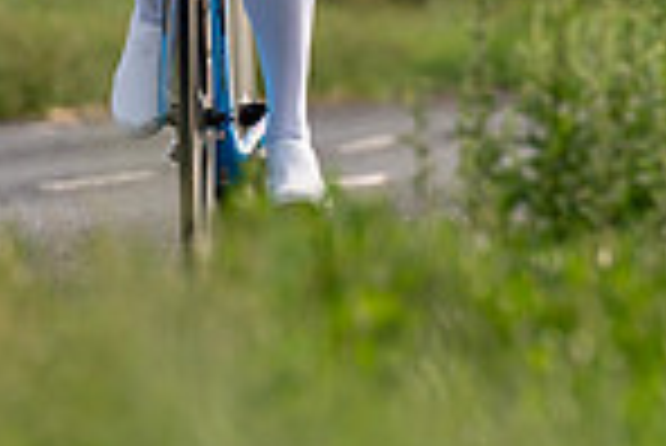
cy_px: -47
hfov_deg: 1.8
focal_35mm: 1132
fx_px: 20962
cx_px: -51
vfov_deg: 1.2
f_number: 4
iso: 160
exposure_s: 1/1000
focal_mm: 178
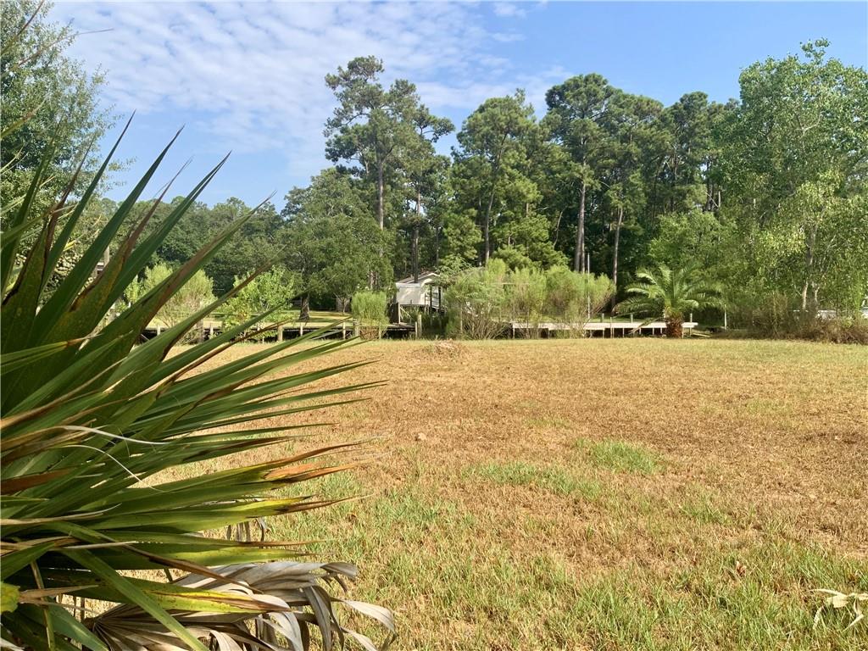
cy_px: 326
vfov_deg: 48.2
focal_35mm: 29
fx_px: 727
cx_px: 434
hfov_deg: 61.7
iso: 16
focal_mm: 3
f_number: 1.8
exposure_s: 1/1412
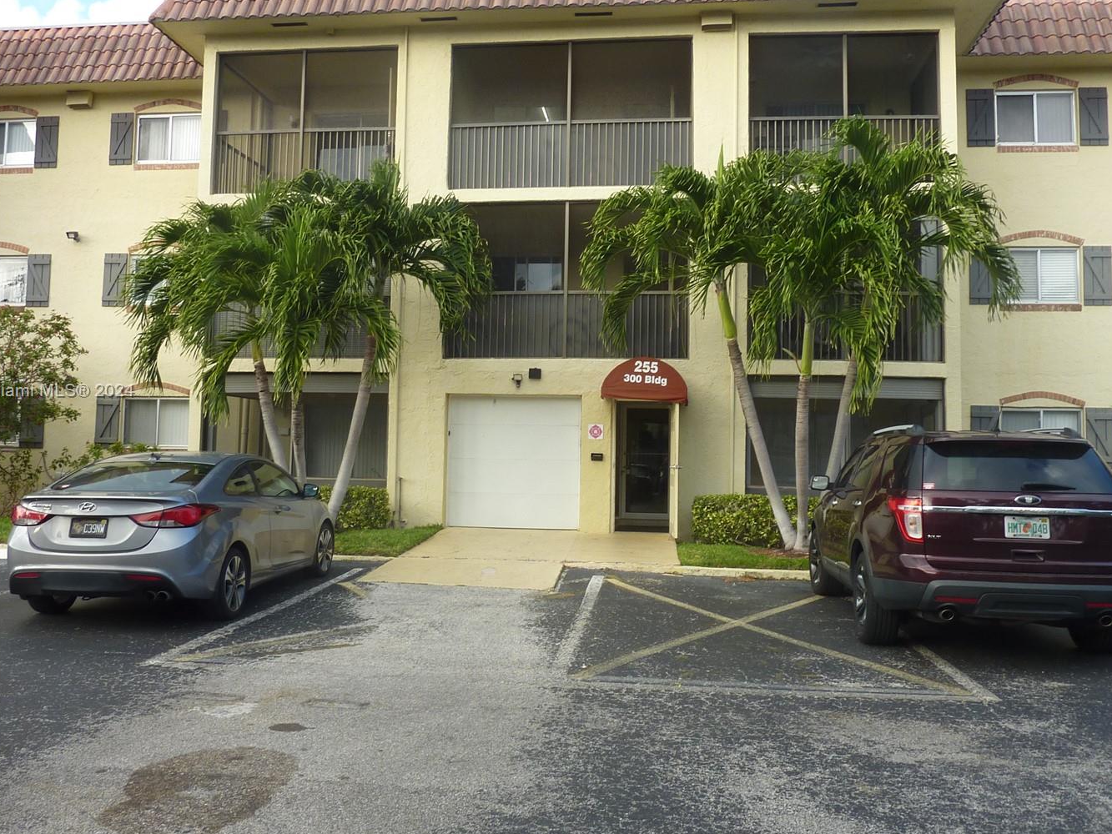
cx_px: 535
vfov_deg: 46.8
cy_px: 392
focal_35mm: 30
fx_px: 964
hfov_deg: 59.9
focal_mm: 4.1
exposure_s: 1/100
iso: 80
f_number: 4
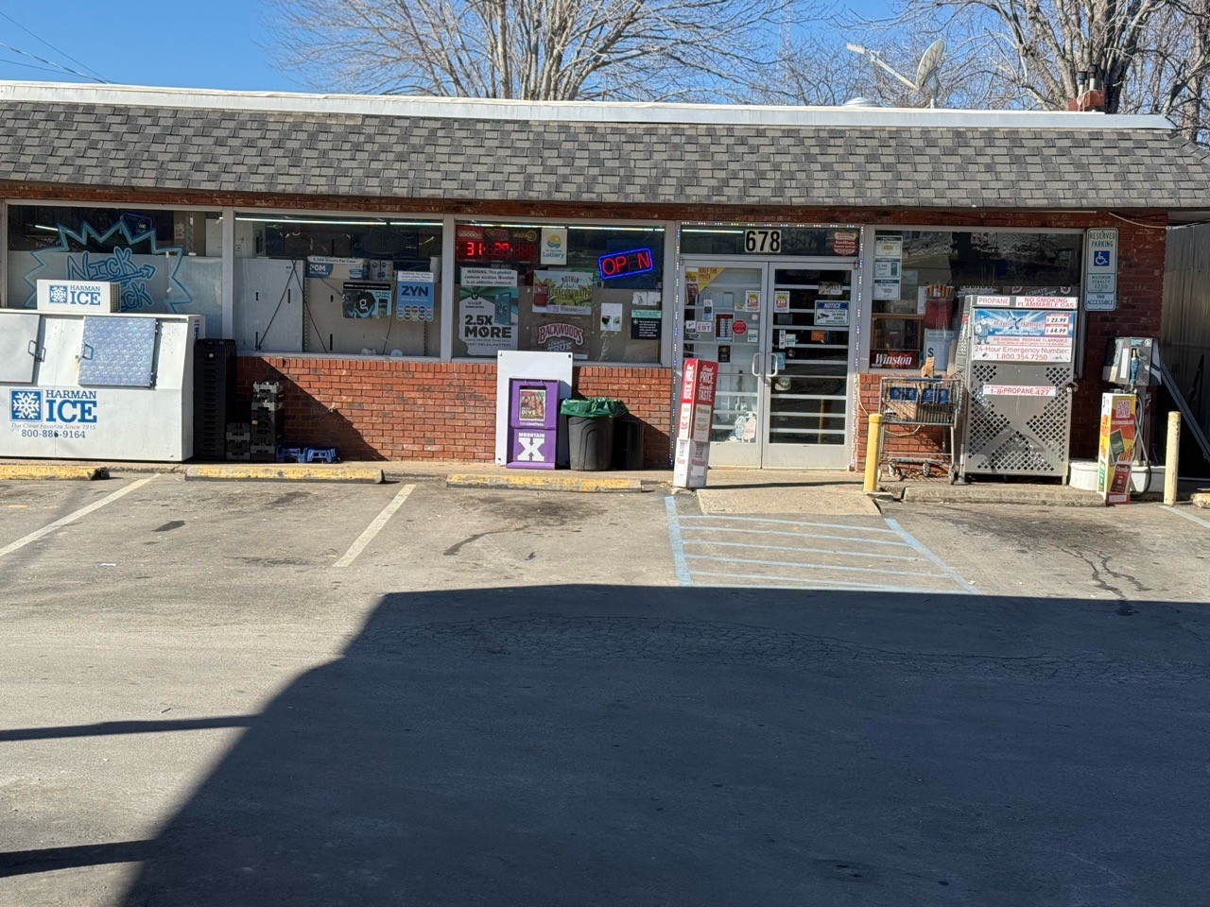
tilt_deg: -4.0
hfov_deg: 39.7
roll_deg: -1.5
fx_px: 1678
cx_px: 605
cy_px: 454
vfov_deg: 30.3
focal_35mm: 48
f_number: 1.78
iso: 64
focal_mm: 6.76
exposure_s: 1/2577
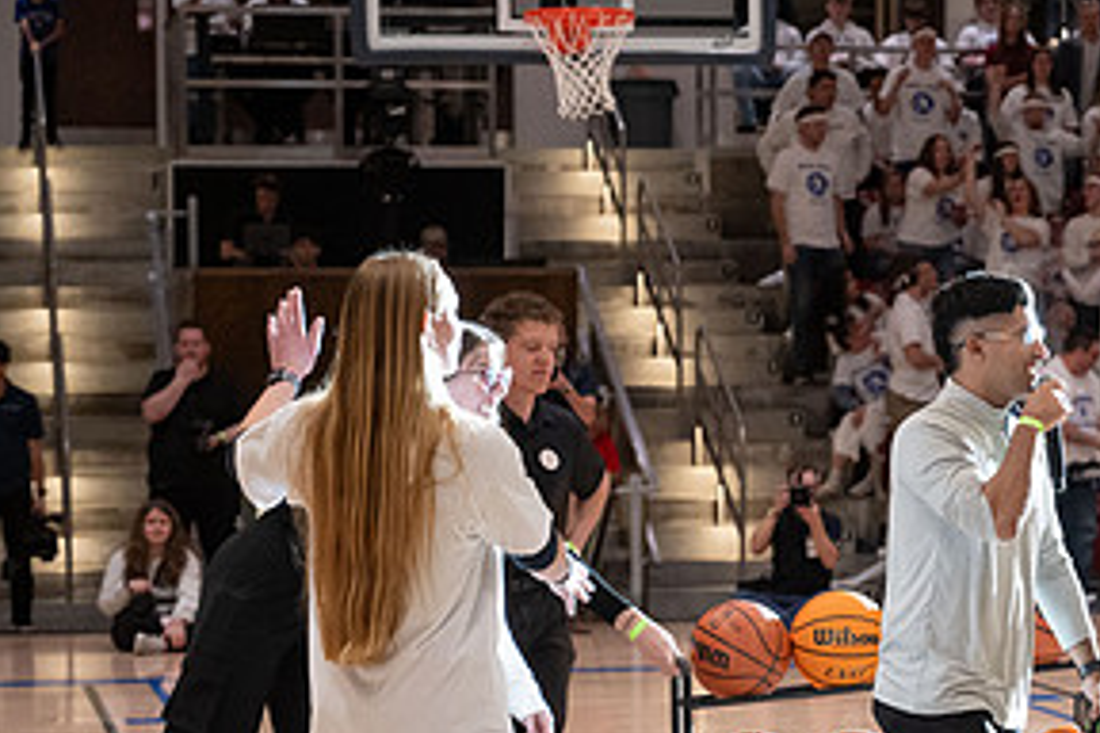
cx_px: 1128
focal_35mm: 148
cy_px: 513
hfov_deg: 13.7
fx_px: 4522
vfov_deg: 9.3
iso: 4000
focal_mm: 70
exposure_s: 1/250
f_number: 4
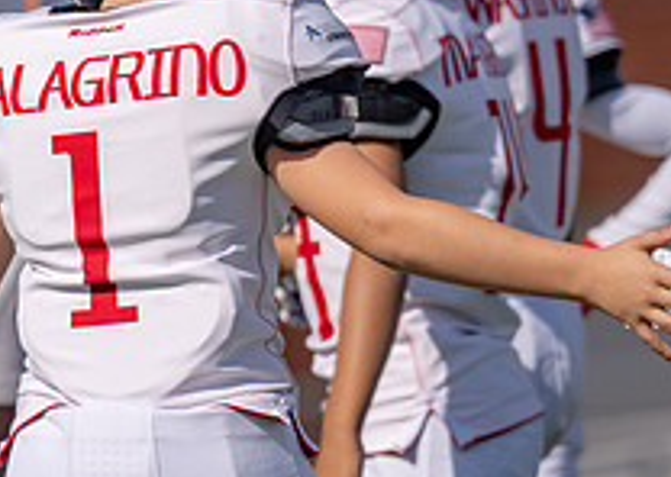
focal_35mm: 1061
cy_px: 58
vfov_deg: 1.4
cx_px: -81
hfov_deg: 1.9
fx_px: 20193
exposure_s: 1/2500
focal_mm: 280
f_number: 4
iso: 100
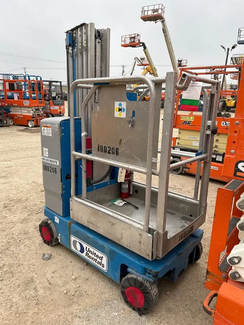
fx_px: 244
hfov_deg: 53.1
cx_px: 122
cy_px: 162
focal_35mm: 26
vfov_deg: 67.3
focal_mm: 5.7
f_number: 1.5
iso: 50
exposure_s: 1/324
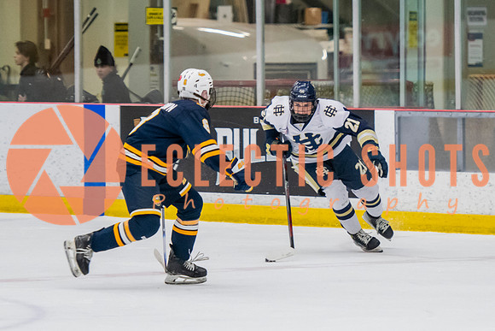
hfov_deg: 6.5
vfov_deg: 4.3
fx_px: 4350
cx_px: 344
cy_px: 176
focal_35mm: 316
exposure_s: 1/640
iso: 2000
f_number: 3.2
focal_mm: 135
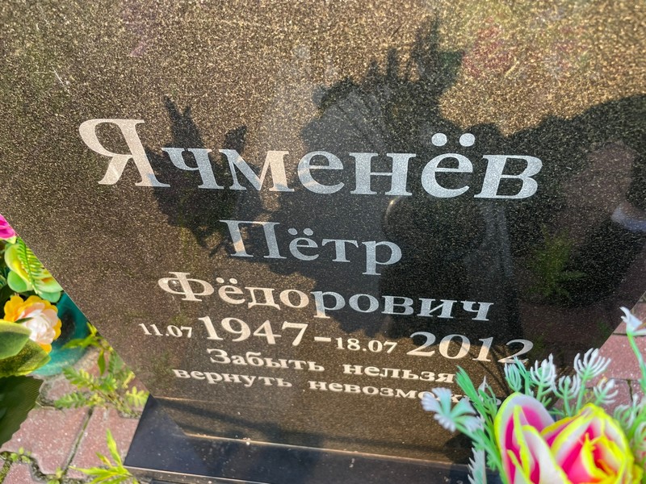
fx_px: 485
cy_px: 242
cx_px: 323
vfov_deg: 53.1
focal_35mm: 26
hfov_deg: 67.3
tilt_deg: -48.3
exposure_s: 1/121
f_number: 1.6
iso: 32
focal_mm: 4.2
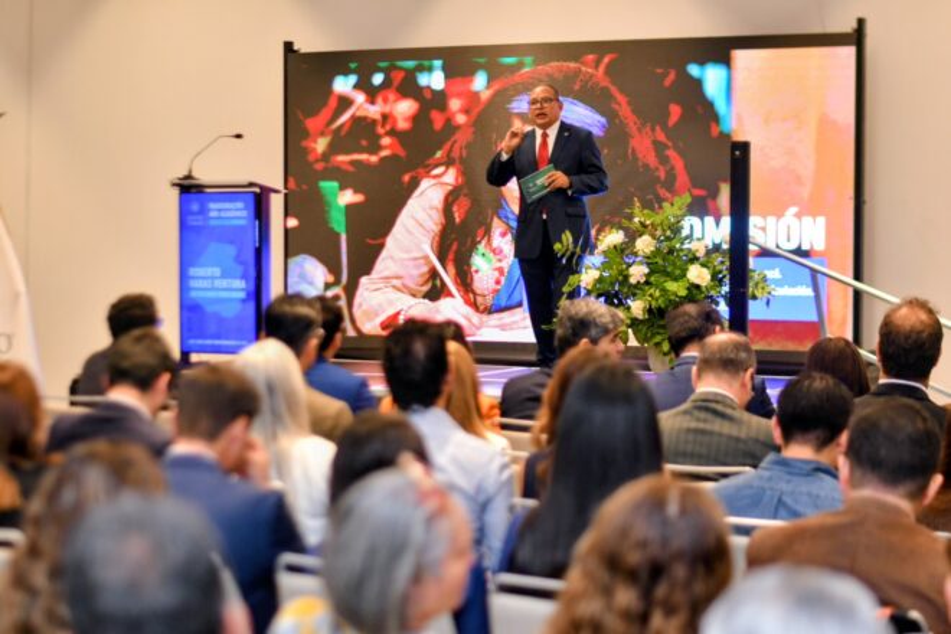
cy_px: 317
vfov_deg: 18.2
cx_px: 476
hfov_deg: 27.0
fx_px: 1981
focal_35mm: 75
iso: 500
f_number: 1.8
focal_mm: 50
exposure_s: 1/200
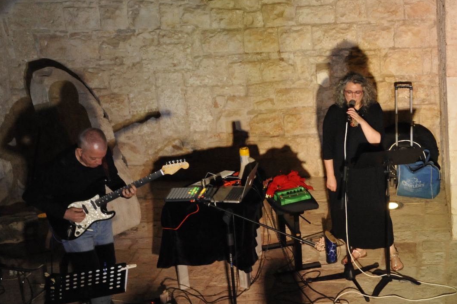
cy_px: 119
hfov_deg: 22.8
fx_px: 1104
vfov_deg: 15.7
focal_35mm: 87
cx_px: 404
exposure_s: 1/60
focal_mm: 46
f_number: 8
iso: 5000
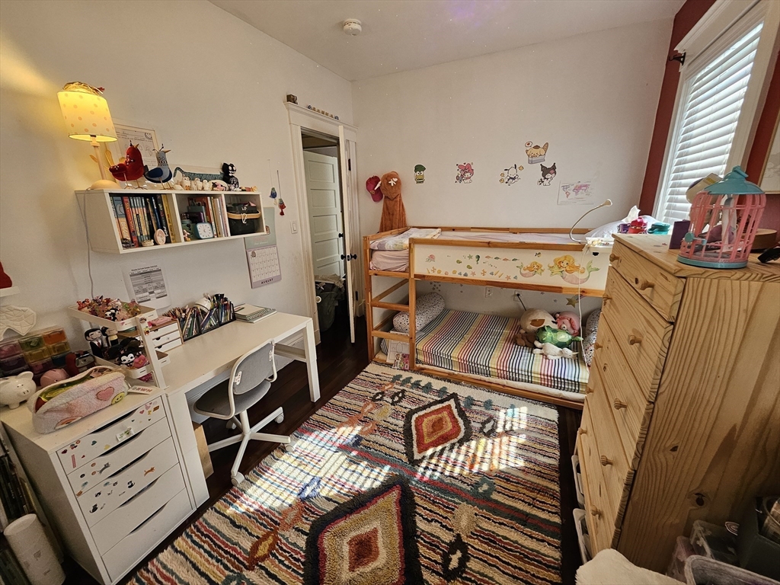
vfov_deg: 89.9
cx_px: 390
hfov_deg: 106.2
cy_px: 292
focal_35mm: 13
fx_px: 293
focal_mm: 1.7
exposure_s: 1/60
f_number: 2.2
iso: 64
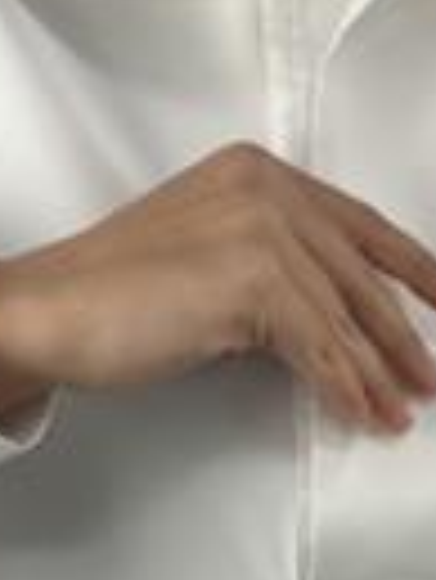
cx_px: 342
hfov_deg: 9.6
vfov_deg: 12.7
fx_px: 2582
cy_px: 519
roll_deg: +5.7
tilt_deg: -37.3
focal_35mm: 154
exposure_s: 1/100
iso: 64
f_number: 1.78
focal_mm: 6.86
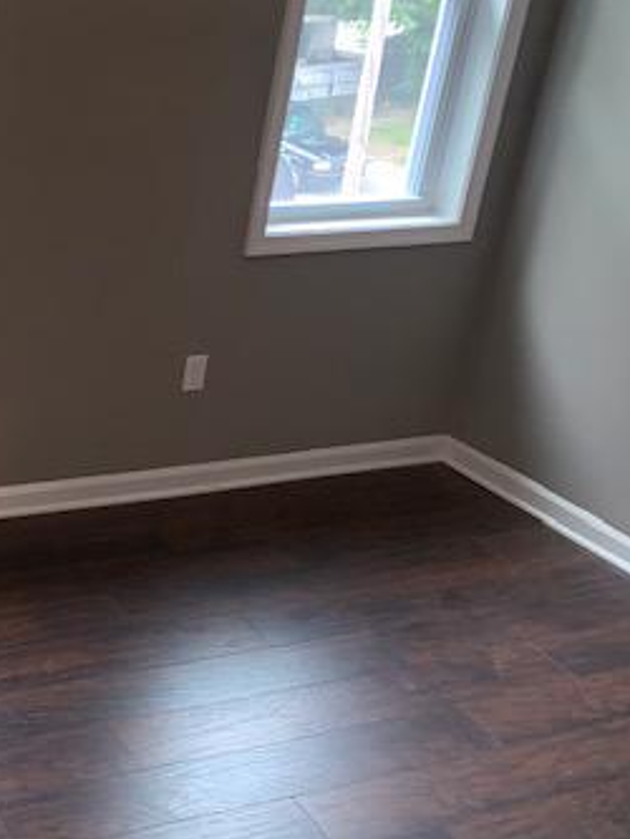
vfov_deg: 38.0
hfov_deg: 25.9
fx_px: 1213
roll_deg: -2.3
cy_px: 317
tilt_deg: -22.5
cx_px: -134
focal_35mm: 50
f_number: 1.8
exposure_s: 1/25
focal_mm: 4.25
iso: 25
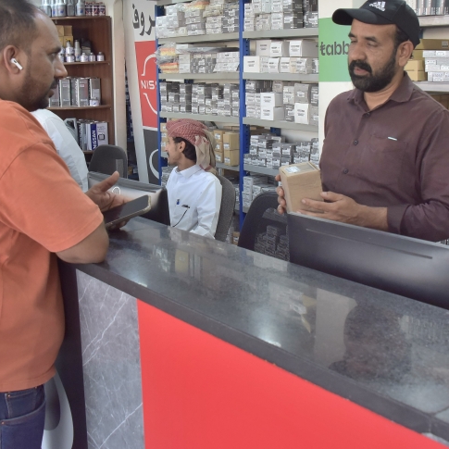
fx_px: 719
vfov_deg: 34.5
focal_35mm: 49
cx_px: 219
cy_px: 162
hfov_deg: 34.7
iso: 1600
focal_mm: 28
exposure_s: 1/250
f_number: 8
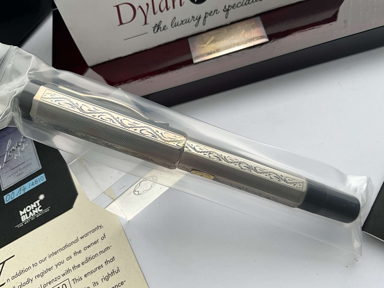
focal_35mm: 29
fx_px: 322
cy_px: 144
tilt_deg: -63.7
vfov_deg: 48.2
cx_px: 192
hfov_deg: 61.7
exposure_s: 1/145
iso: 20
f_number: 1.8
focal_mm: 3
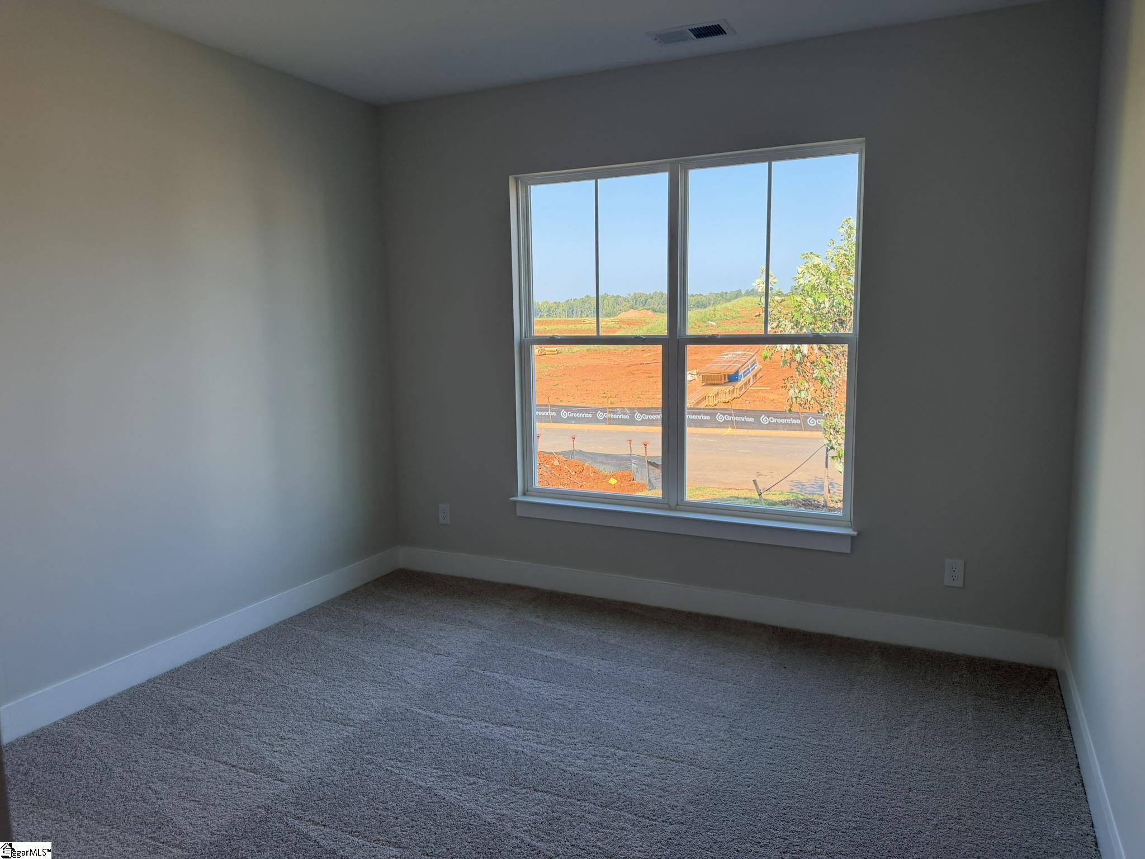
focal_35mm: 24
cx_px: 572
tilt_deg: -8.2
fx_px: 794
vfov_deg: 56.8
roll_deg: +1.8
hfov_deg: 71.6
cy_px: 430
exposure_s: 1/665
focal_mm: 6.76
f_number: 1.78
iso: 100
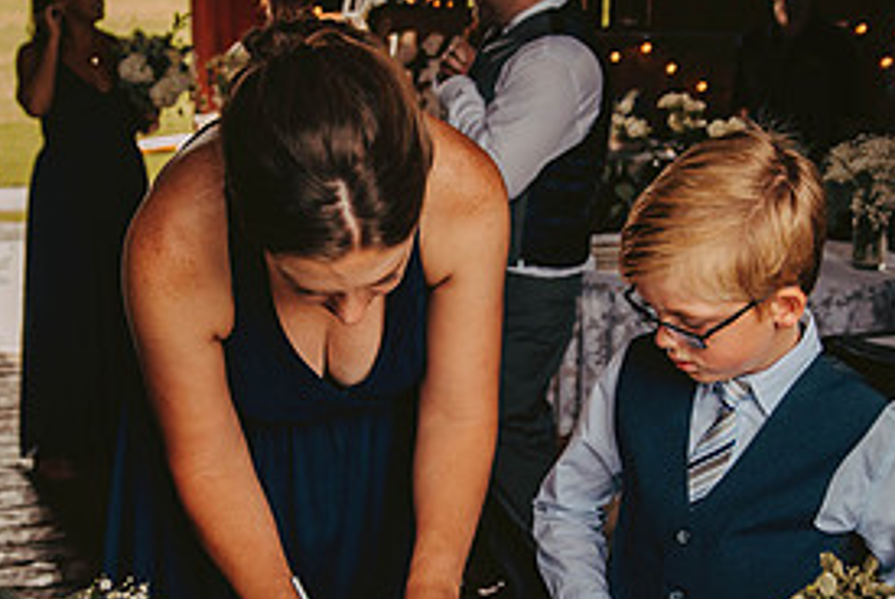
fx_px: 1468
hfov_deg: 33.9
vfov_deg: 23.0
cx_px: 462
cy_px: 379
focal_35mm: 59
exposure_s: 1/200
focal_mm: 28
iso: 250
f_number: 2.8
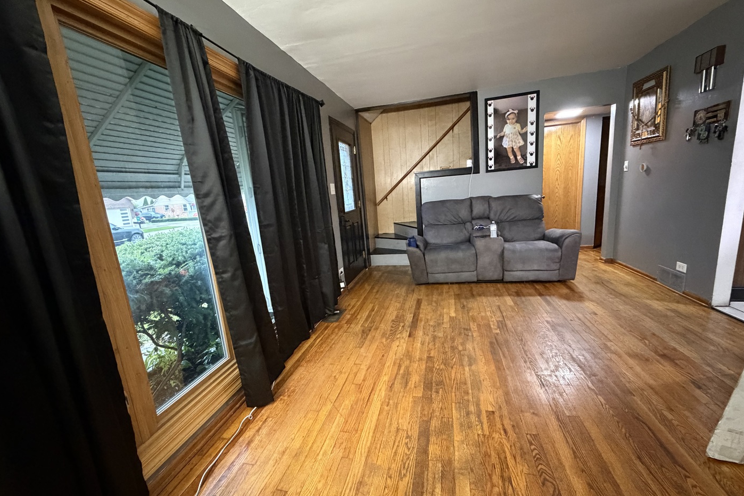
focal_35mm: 15
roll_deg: +4.3
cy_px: 253
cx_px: 371
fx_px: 310
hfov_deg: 100.4
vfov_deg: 77.3
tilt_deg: -11.4
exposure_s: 1/40
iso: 1250
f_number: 2.2
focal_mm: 2.22
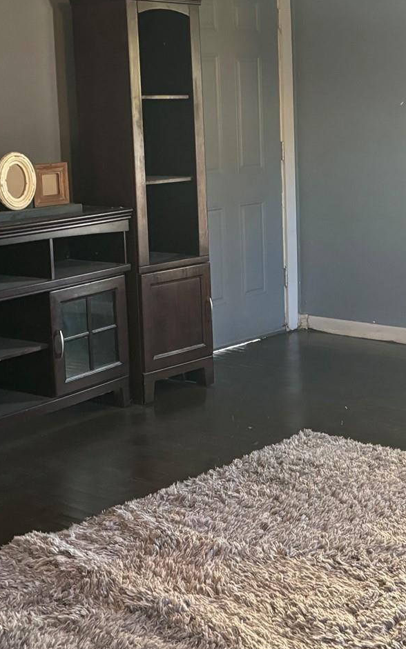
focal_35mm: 60
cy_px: 229
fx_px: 1062
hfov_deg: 21.5
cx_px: 279
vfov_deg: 33.8
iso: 500
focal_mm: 5.96
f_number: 1.6
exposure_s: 1/40
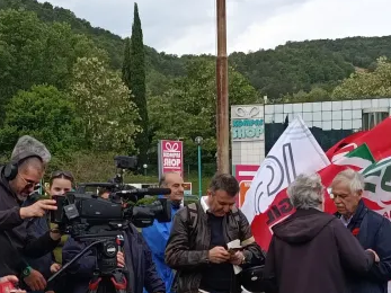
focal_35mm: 83
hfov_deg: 23.5
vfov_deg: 17.8
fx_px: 937
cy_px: 175
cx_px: 148
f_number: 1.7
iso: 50
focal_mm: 5.24
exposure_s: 1/334
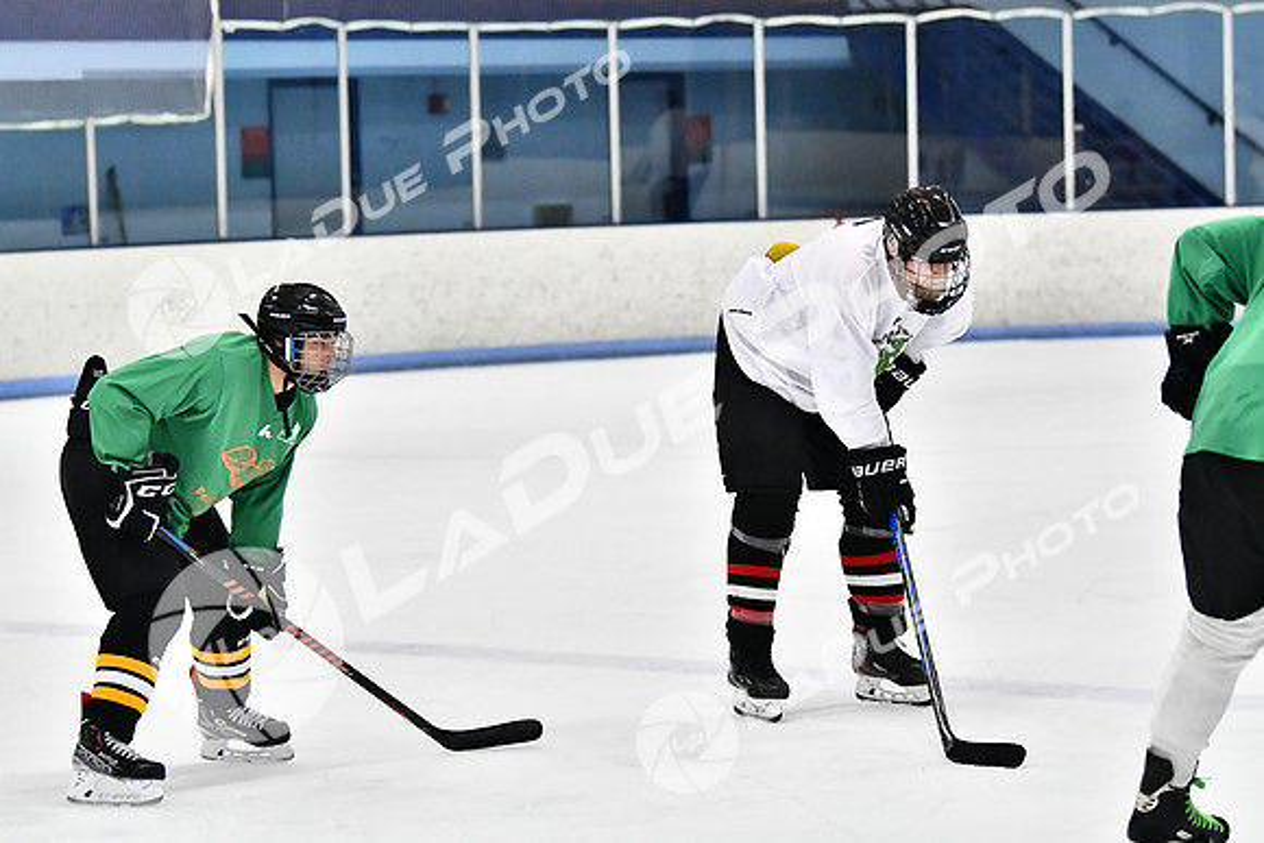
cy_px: 422
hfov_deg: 13.7
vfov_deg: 9.2
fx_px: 5268
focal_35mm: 150
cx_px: 632
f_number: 2.8
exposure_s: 1/1600
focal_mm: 100
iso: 6400
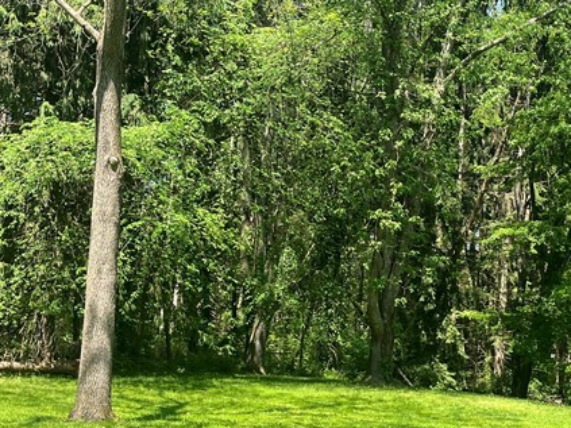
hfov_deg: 30.6
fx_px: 1039
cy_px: 251
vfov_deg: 23.2
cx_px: 348
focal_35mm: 63
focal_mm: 5.1
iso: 50
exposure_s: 1/878
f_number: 1.6
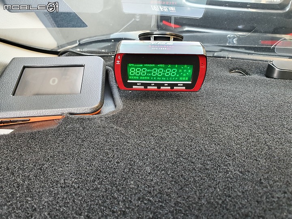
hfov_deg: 67.3
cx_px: 146
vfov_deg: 53.1
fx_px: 219
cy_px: 110
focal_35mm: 26
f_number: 2.4
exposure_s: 1/40
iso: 200
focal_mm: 4.32
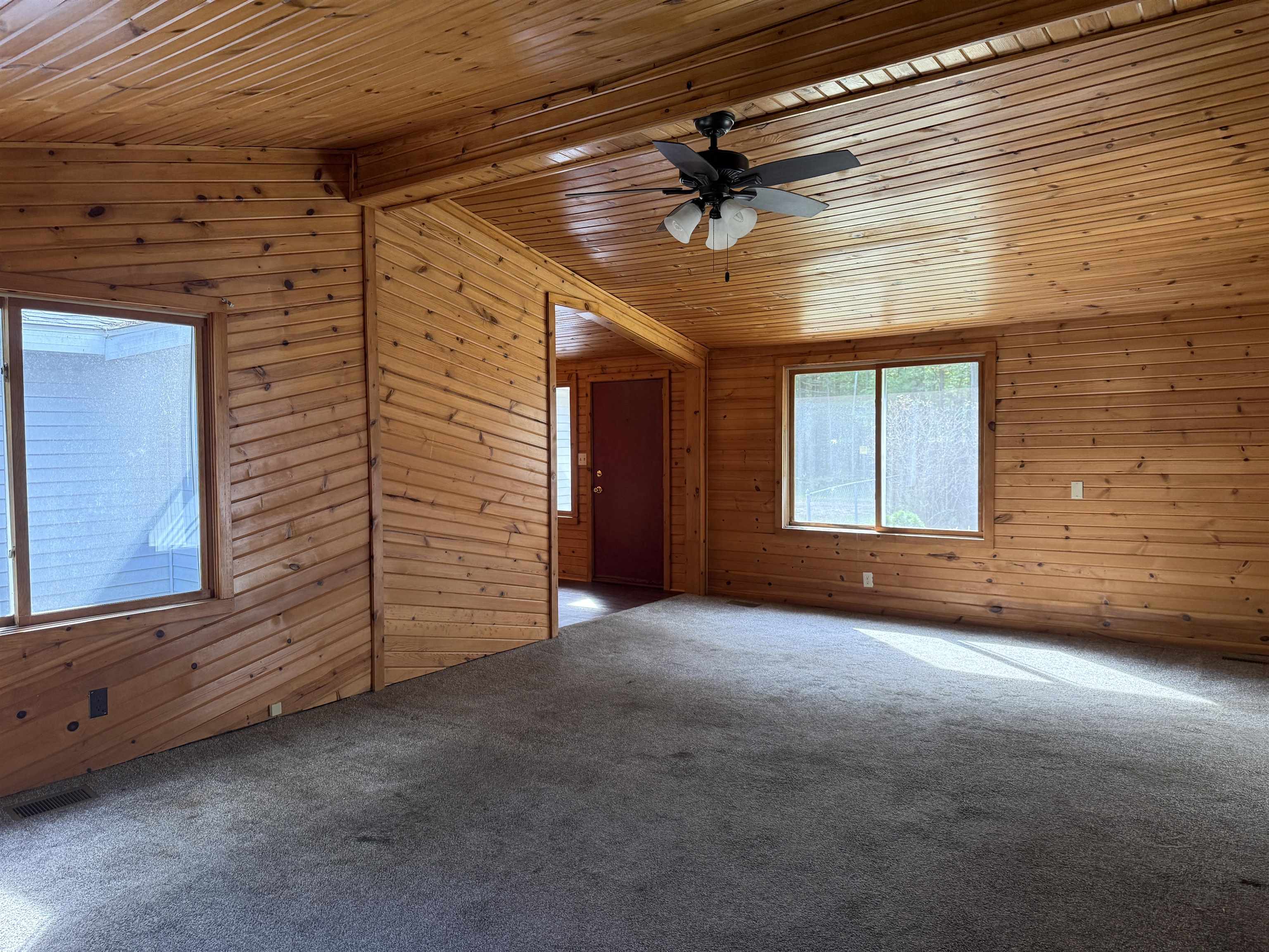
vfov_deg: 56.8
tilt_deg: -2.3
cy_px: 476
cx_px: 634
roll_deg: +0.9
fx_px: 880
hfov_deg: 71.6
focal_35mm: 24
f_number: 1.78
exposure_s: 1/60
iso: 200
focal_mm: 6.76
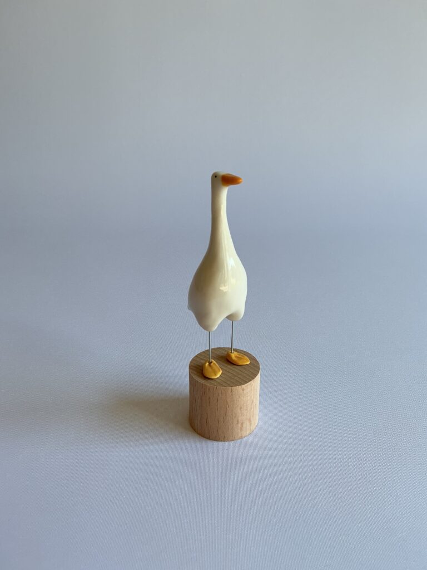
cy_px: 285
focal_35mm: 29
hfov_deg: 48.2
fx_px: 477
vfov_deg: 61.7
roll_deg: +0.8
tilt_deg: -24.5
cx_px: 214
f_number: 1.8
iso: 25
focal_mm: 3
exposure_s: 1/348
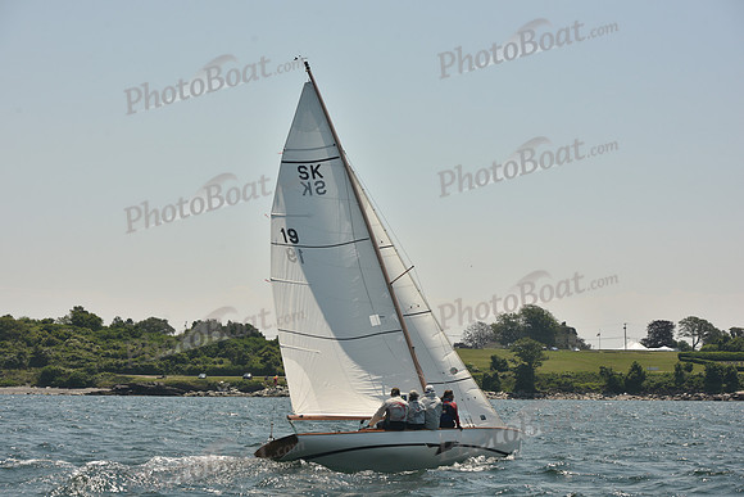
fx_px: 1447
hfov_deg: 28.8
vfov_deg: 19.5
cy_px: 248
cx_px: 372
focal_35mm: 70
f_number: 8
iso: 250
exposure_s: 1/640
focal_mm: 70
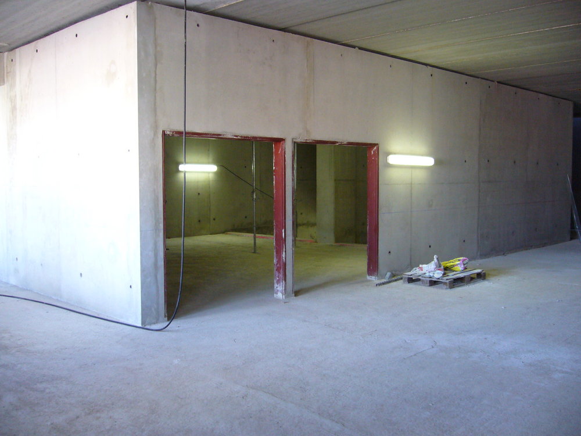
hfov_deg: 52.6
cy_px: 218
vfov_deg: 40.7
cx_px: 290
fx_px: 587
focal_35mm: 35
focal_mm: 5.8
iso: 200
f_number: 2.8
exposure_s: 1/15
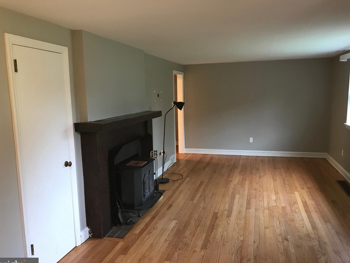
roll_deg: +1.2
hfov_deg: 61.7
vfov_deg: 48.2
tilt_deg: -8.7
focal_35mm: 29
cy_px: 136
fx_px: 293
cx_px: 176
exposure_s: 1/15
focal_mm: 3.99
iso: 64
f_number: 1.8
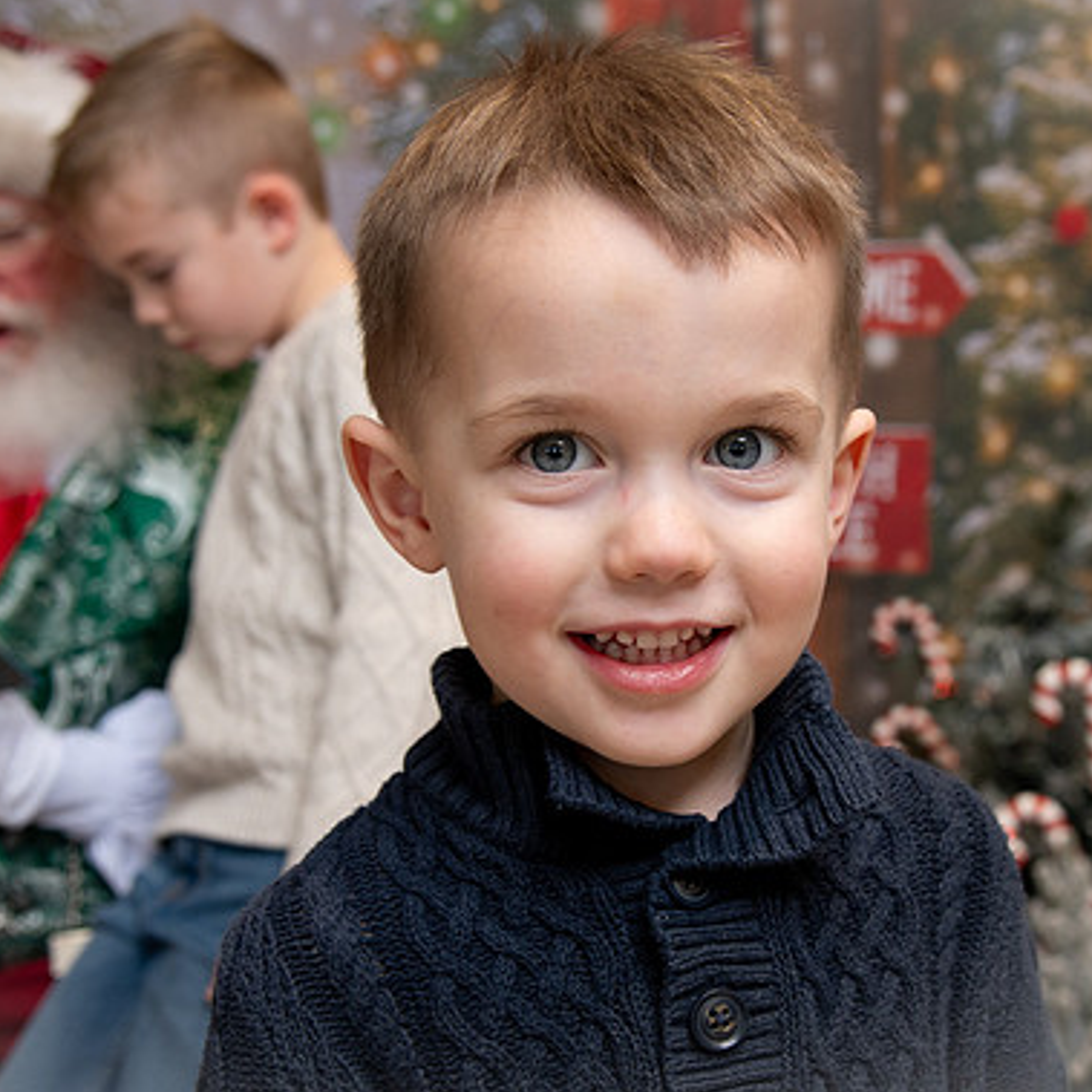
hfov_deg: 29.0
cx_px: 634
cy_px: 609
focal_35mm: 59
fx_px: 2106
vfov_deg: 29.0
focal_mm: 38
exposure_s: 1/200
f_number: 5
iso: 1000
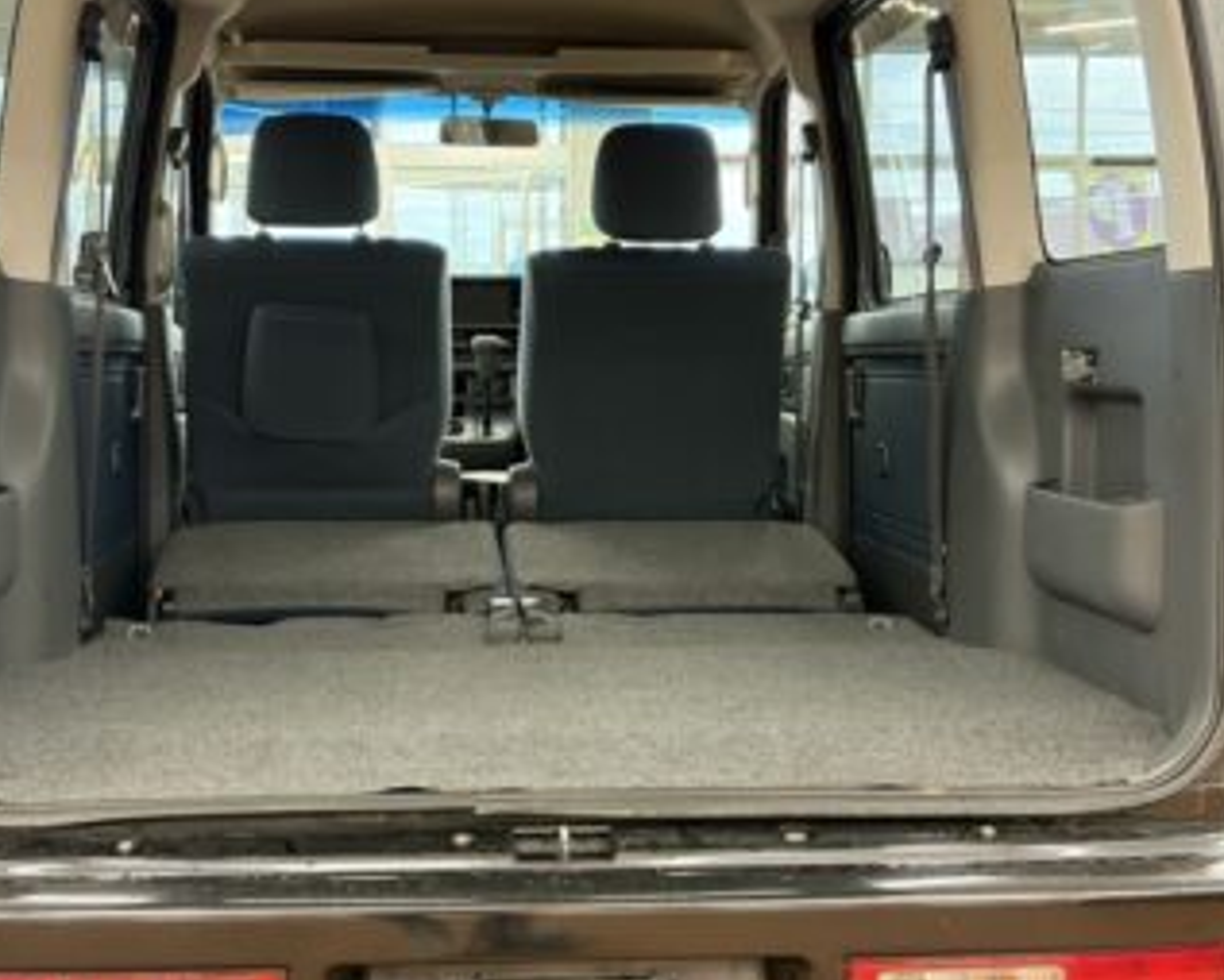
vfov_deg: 27.2
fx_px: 2030
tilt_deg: -3.7
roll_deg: +0.0
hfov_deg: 33.6
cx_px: 591
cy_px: 492
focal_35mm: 56
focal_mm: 5.96
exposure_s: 1/33
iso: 160
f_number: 1.6
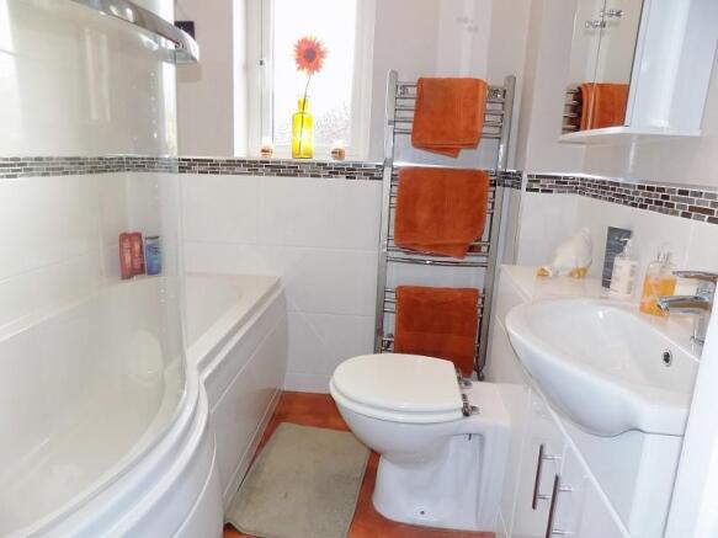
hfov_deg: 73.9
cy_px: 269
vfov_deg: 58.9
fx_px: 477
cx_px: 359
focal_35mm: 23
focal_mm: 4
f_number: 3.1
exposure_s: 1/30
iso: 180
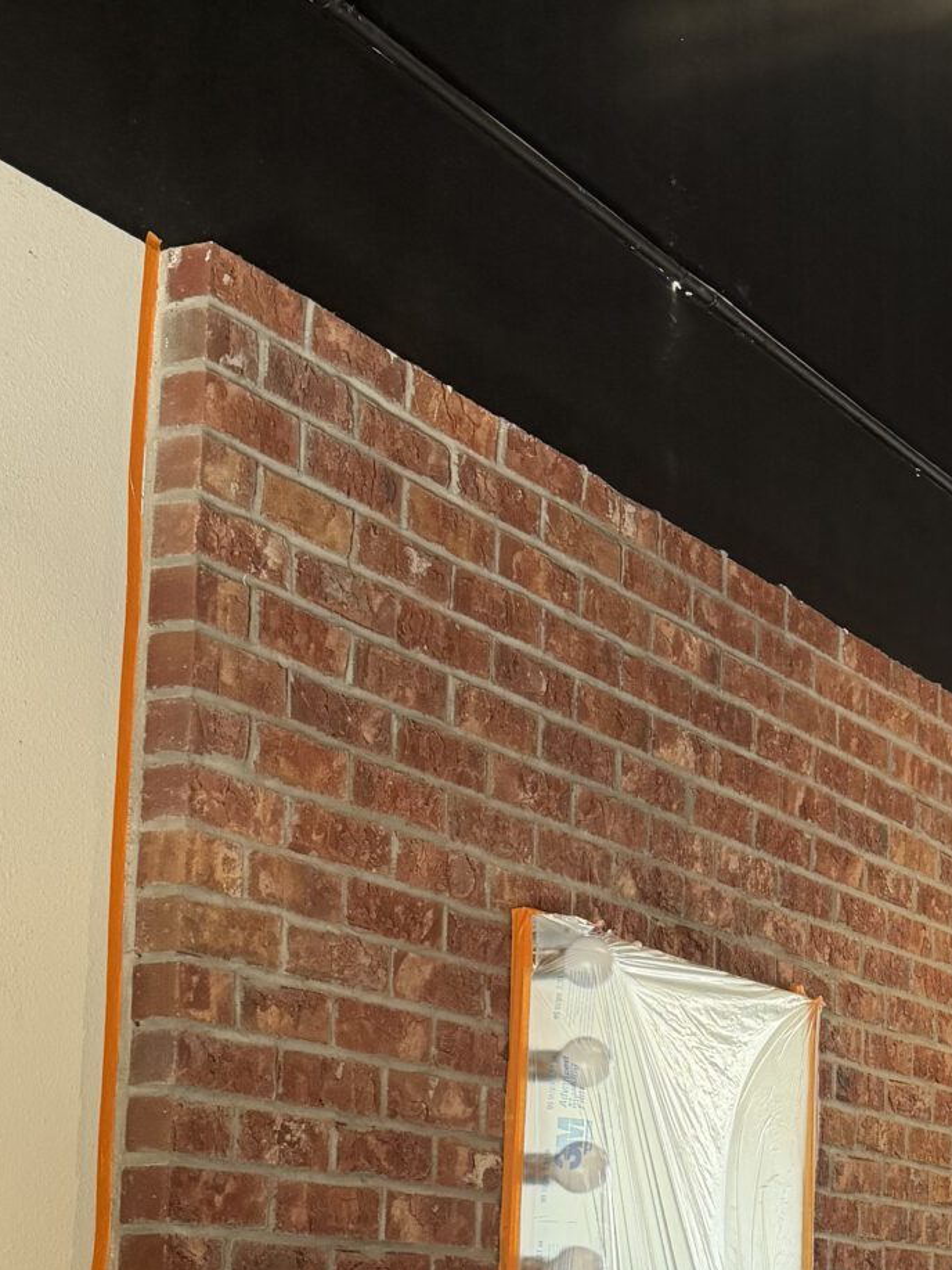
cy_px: 1108
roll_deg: -0.9
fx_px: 2456
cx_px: 1119
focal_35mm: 67
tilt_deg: +5.7
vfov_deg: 28.0
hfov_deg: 20.6
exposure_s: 1/120
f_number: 1.78
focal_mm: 6.76
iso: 200
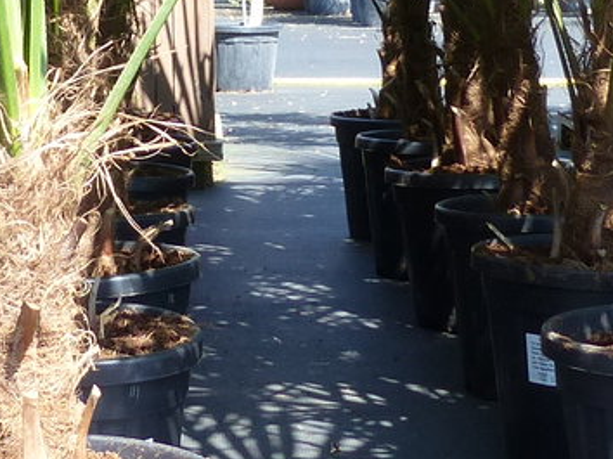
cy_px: -173
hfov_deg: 17.3
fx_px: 2000
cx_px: 119
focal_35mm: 113
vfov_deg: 12.6
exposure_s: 1/125
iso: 100
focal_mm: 4.5
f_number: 4
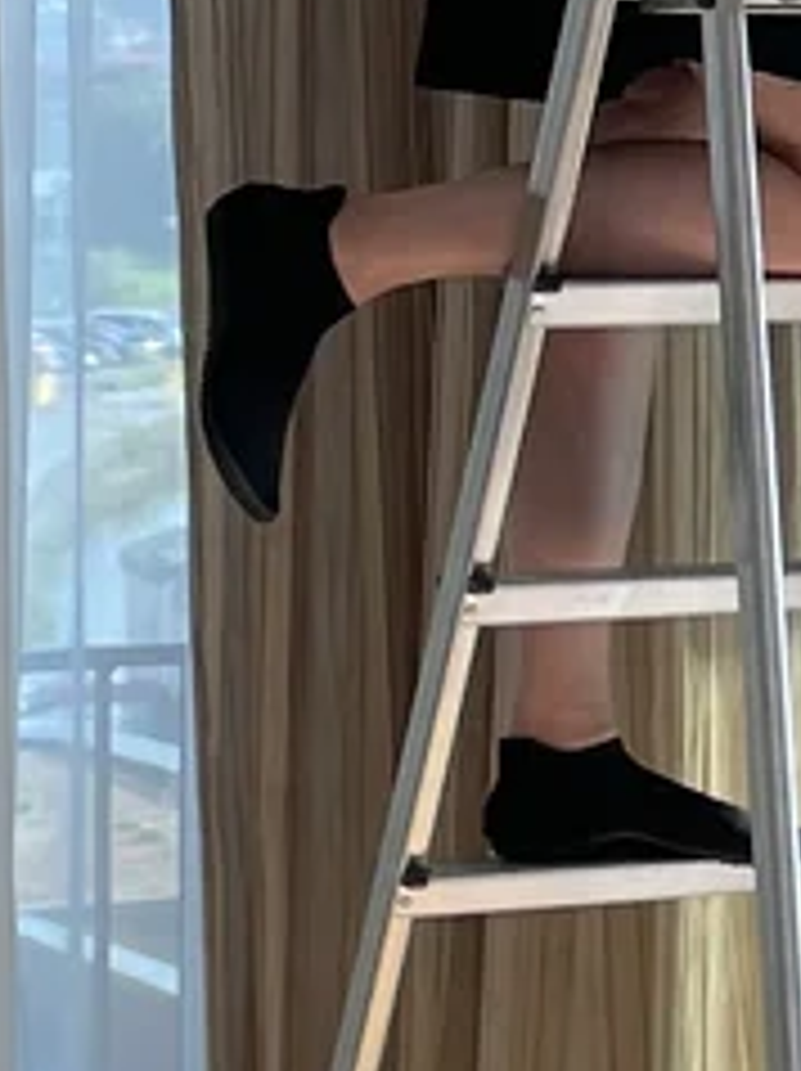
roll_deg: -0.7
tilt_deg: +0.7
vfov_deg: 9.9
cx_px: 1395
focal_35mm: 197
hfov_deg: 7.3
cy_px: -90
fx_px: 6089
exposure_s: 1/128
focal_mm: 4.2
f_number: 1.6
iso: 32
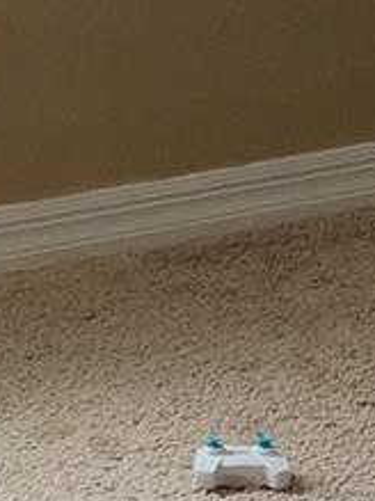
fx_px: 3803
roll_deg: +1.4
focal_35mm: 263
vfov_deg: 7.5
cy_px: 108
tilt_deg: -11.4
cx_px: -428
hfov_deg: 5.5
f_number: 1.78
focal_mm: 6.76
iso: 64
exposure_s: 1/222
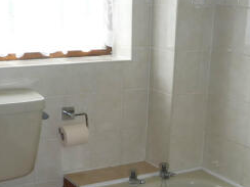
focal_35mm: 67
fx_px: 484
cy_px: 162
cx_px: 124
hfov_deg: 29.0
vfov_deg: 21.5
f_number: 3.3
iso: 100
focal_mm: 4.7
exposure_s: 1/30
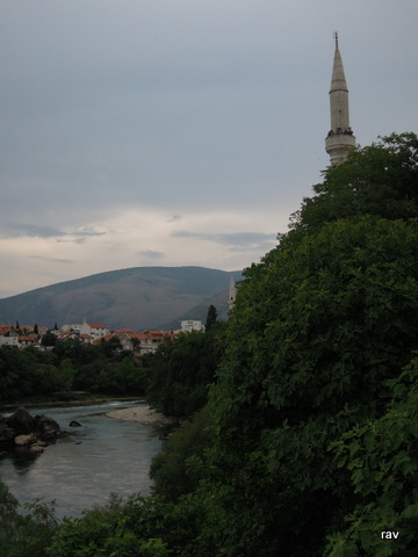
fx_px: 805
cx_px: 209
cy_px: 278
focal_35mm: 50
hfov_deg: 29.1
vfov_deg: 38.2
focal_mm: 9
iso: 160
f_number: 3.7
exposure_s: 1/1250
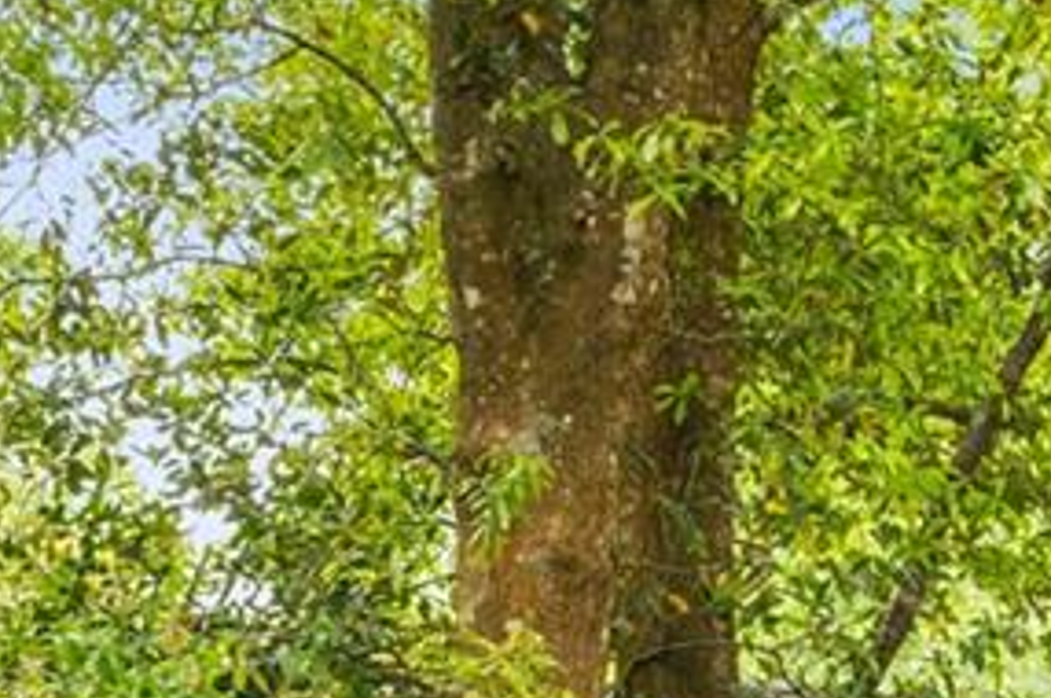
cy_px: 1473
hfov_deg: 10.1
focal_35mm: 196
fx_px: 5716
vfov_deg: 6.7
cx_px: 1628
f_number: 9
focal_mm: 35
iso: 200
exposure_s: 1/25
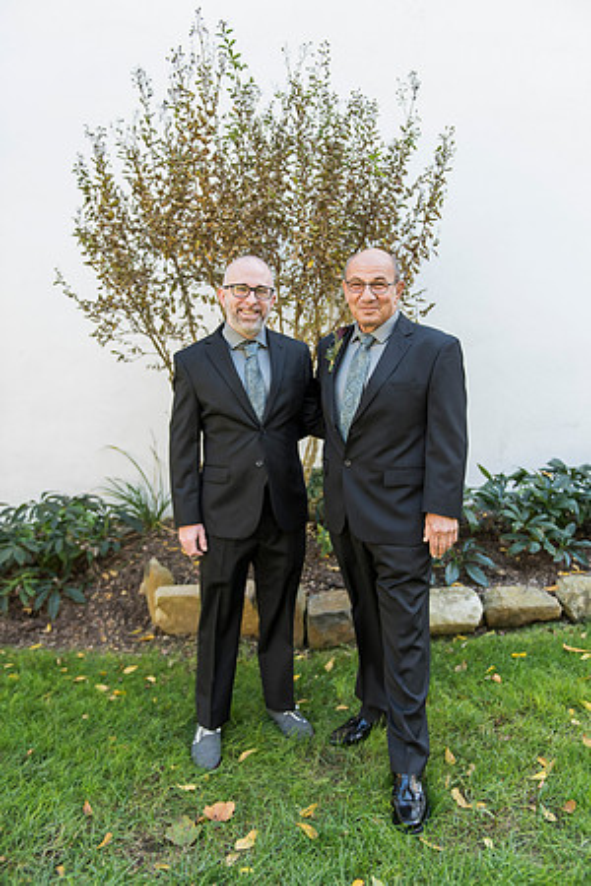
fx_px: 714
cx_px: 296
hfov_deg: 45.0
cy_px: 443
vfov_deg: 63.7
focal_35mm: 29
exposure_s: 1/640
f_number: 2.8
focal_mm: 29
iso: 1000
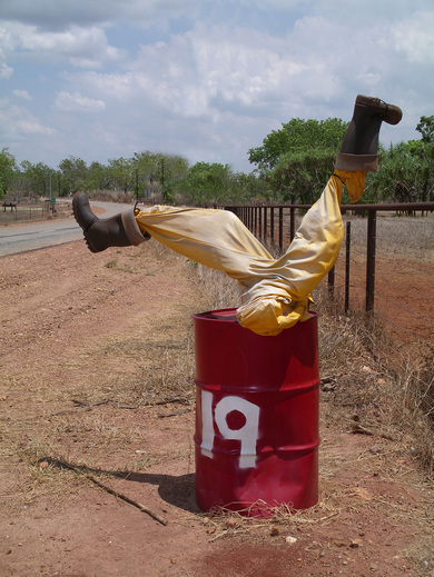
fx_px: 868
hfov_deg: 28.1
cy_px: 288
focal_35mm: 52
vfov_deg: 36.8
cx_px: 217
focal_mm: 10.9
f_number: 6.5
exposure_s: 1/400
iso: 80
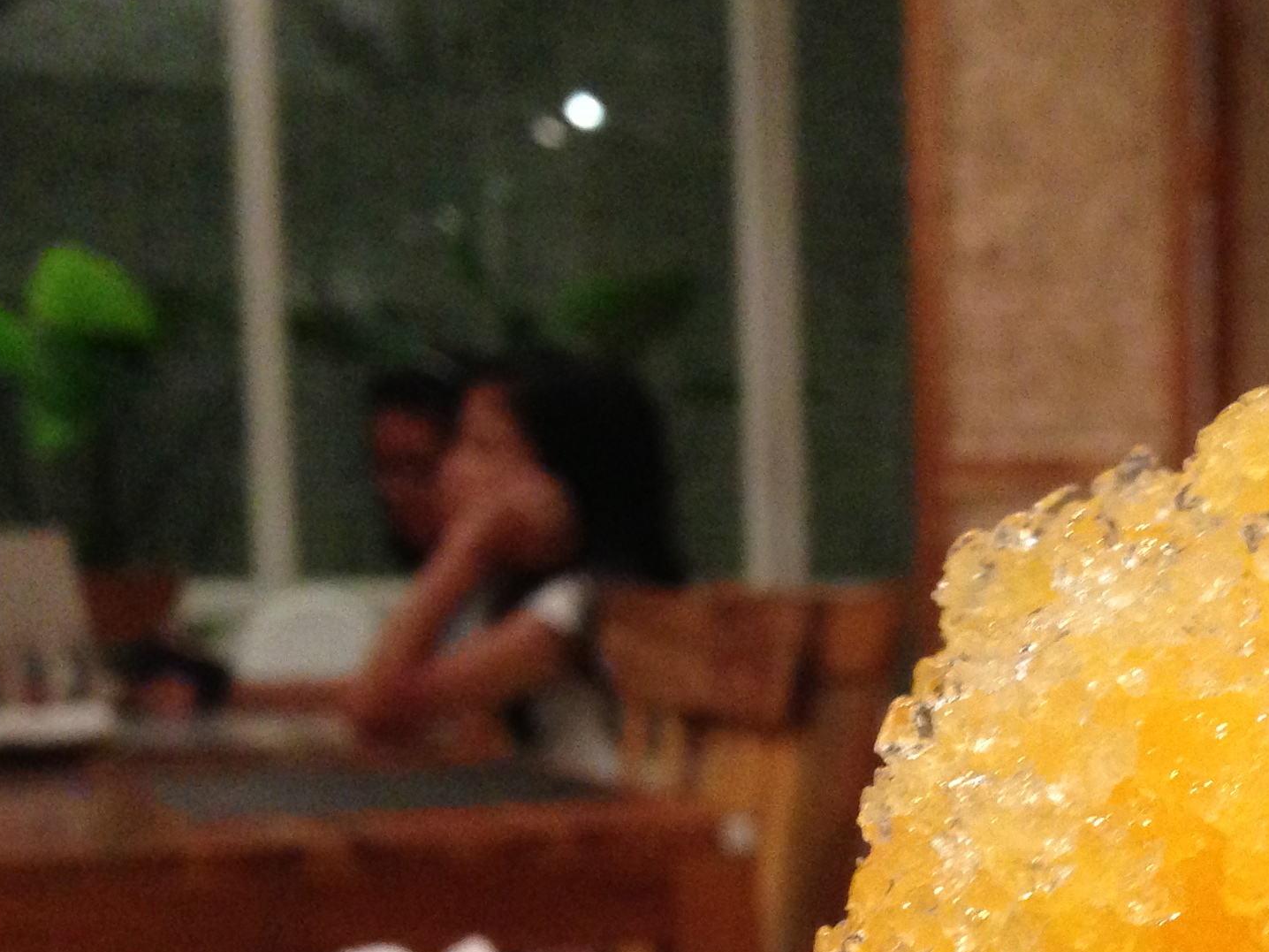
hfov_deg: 24.5
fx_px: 2749
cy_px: 880
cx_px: 1343
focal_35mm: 75
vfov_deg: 19.2
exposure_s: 1/20
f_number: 2.4
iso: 400
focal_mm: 4.13
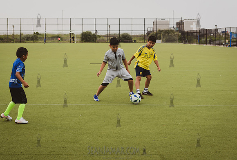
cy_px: 74
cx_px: 107
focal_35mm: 67
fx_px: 440
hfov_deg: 30.1
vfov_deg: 20.6
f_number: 4
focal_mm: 60
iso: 250
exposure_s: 1/1600
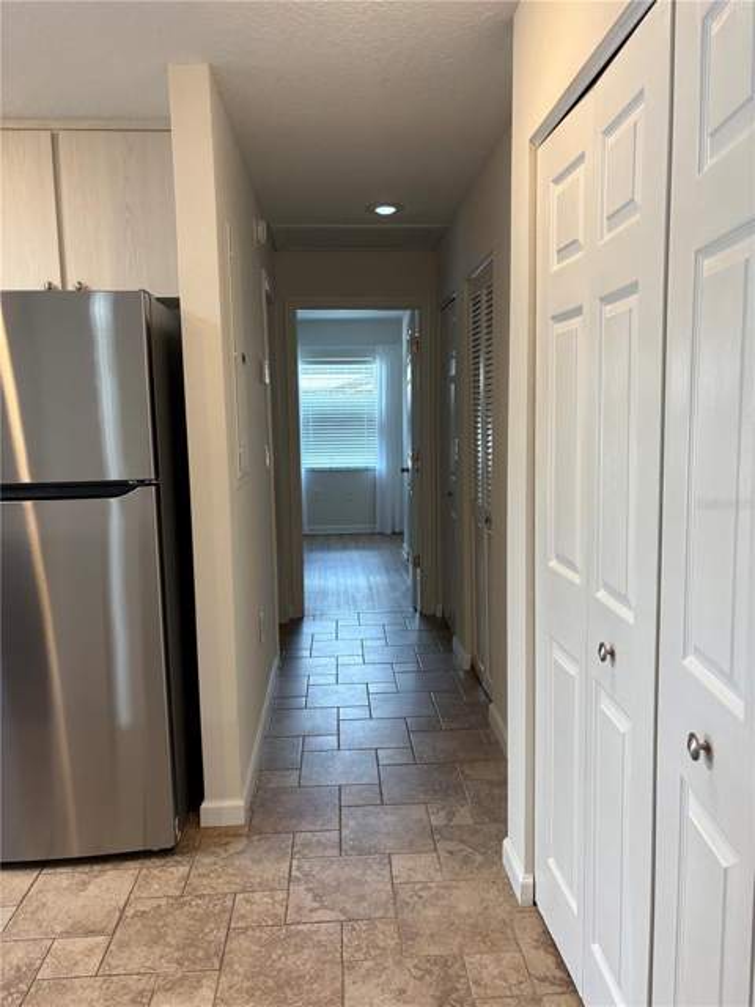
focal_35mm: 26
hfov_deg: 53.1
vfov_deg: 67.3
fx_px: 756
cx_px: 378
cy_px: 504
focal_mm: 5.96
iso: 125
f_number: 1.6
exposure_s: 1/120
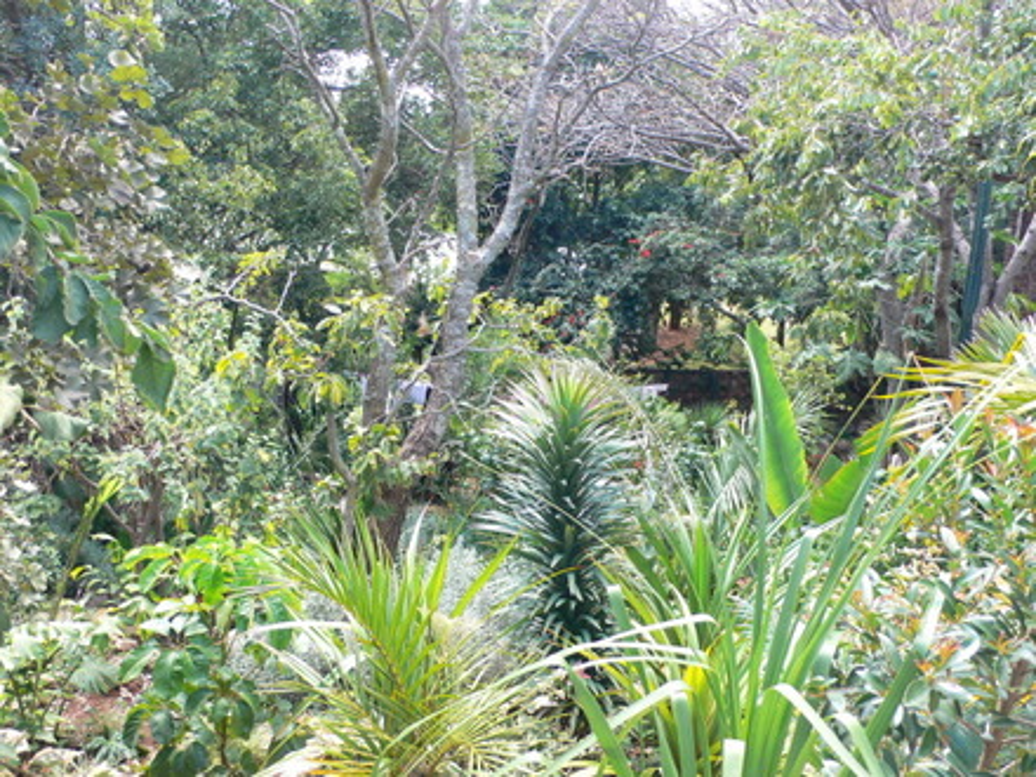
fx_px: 1018
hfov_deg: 54.0
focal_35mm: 34
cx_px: 518
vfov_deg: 41.8
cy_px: 388
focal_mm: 6.3
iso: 80
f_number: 2.8
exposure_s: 1/50
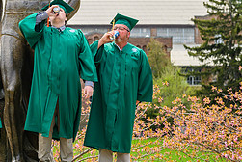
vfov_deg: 6.9
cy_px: 56
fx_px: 1339
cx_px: 42
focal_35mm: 199
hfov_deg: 10.3
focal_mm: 82
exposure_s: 1/1250
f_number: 5.6
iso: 400
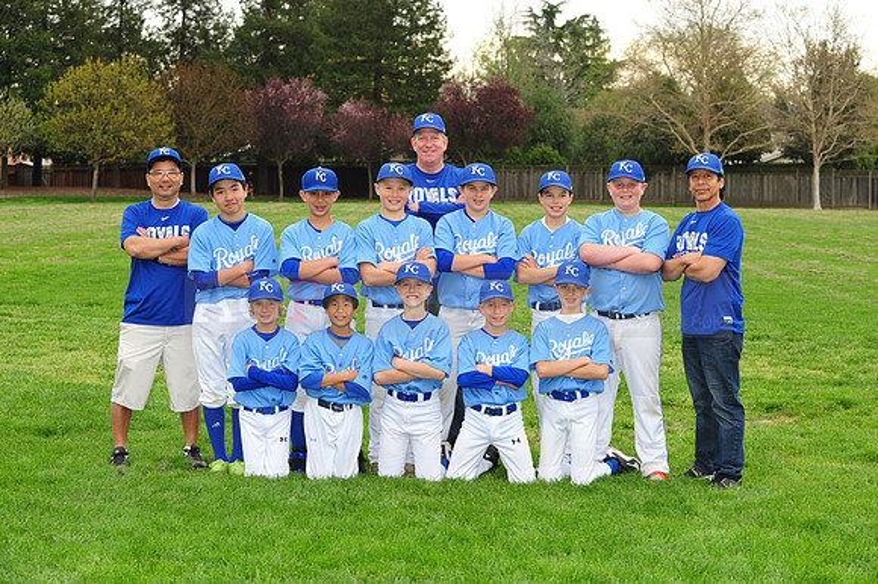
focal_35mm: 80
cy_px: 292
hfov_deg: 25.4
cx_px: 439
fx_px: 1950
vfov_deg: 17.0
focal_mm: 80
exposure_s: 1/250
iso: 400
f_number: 7.1
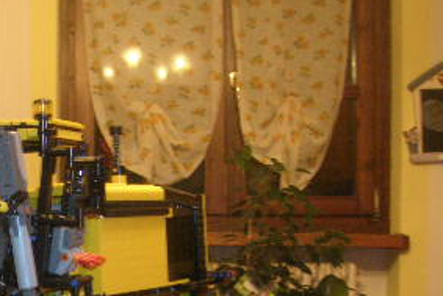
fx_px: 985
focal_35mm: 80
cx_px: -31
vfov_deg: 16.8
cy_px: 271
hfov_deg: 23.9
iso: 200
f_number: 2.9
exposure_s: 1/4.2
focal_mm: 5.7
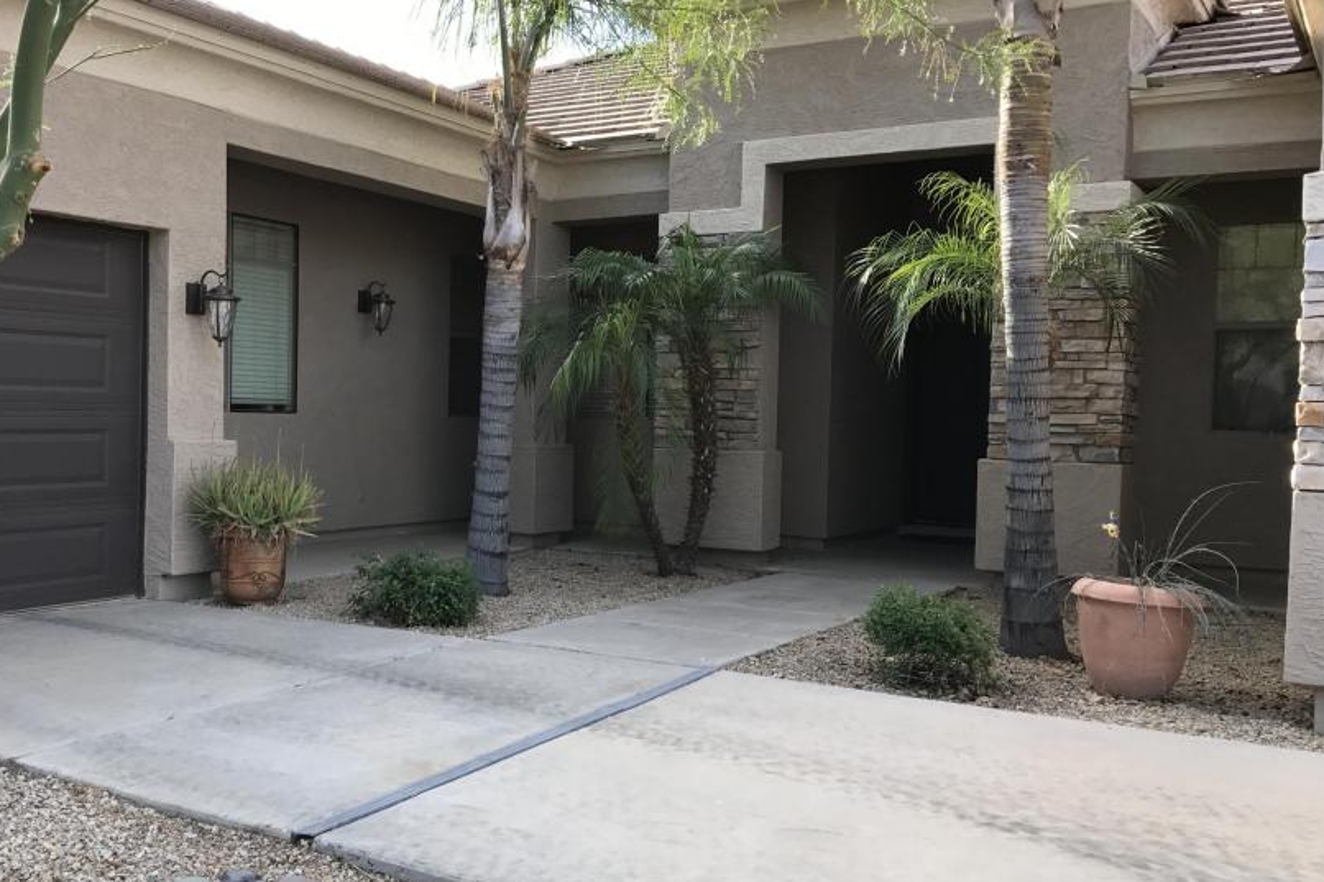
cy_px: 470
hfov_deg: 51.3
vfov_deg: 35.9
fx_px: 1360
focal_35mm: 37
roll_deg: -1.9
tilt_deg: -1.9
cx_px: 490
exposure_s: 1/348
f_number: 1.8
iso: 20
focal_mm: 3.99
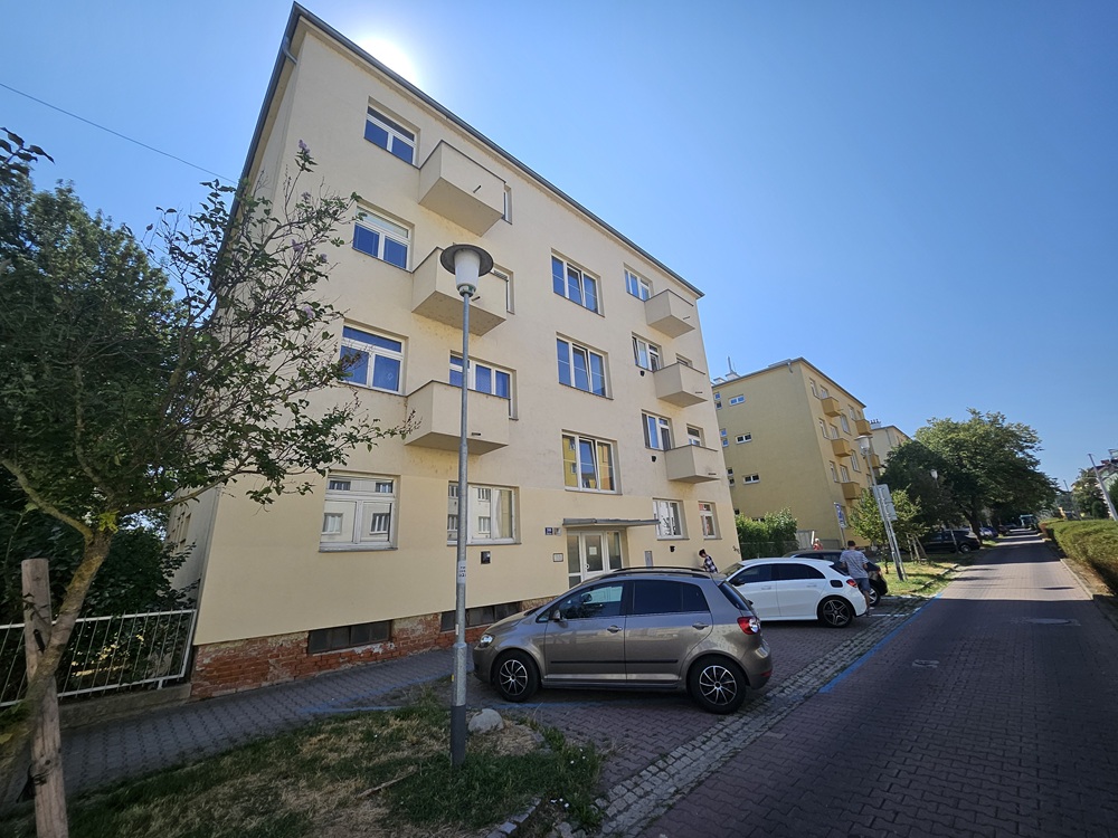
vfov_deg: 89.9
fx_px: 420
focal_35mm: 13
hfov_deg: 106.2
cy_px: 419
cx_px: 559
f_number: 2.2
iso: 32
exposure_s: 1/1139
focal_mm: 1.7
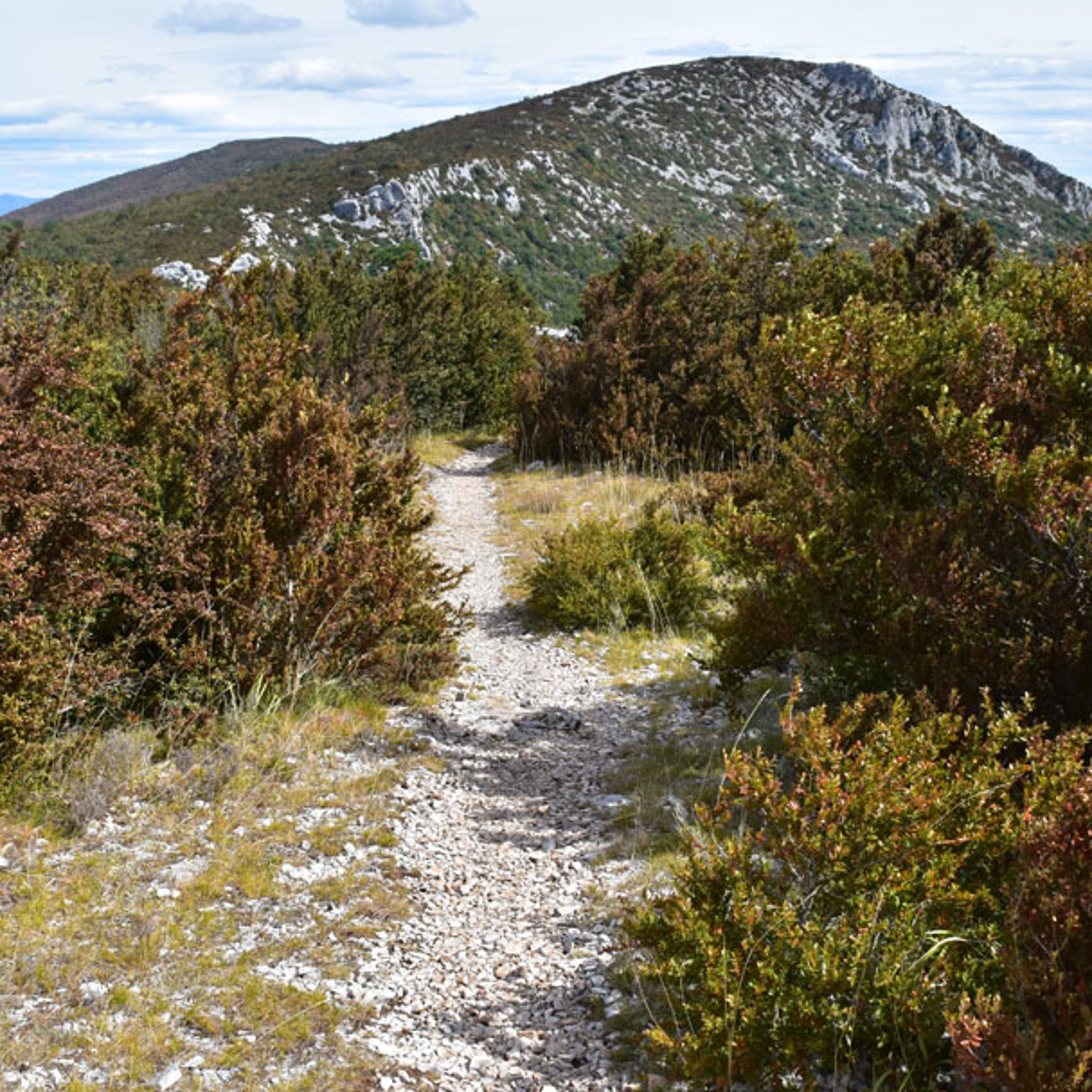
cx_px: 552
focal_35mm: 42
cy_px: 514
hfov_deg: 40.0
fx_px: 1499
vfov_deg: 40.0
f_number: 13
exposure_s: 1/400
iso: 400
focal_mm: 20
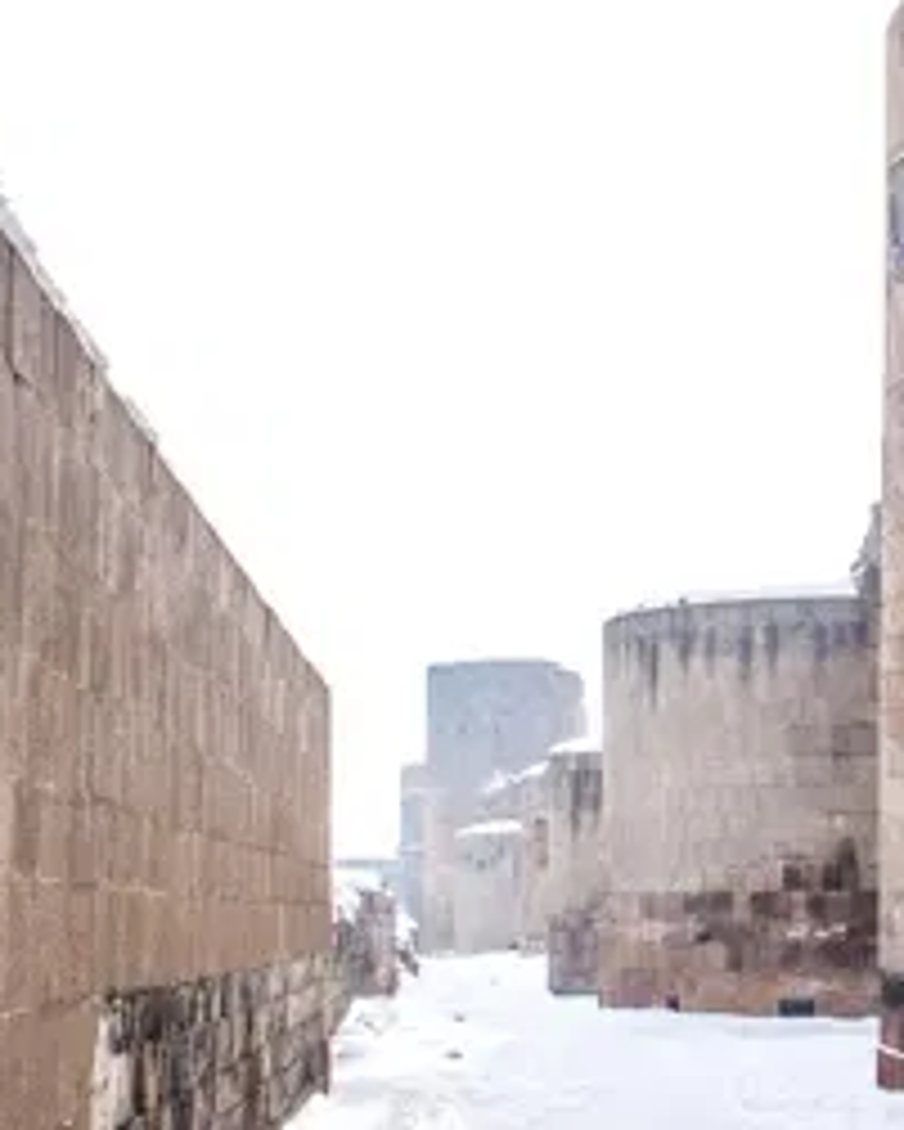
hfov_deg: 18.7
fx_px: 2640
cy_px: 434
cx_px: 976
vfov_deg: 24.1
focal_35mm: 79
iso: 100
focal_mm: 24
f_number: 8
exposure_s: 1/250
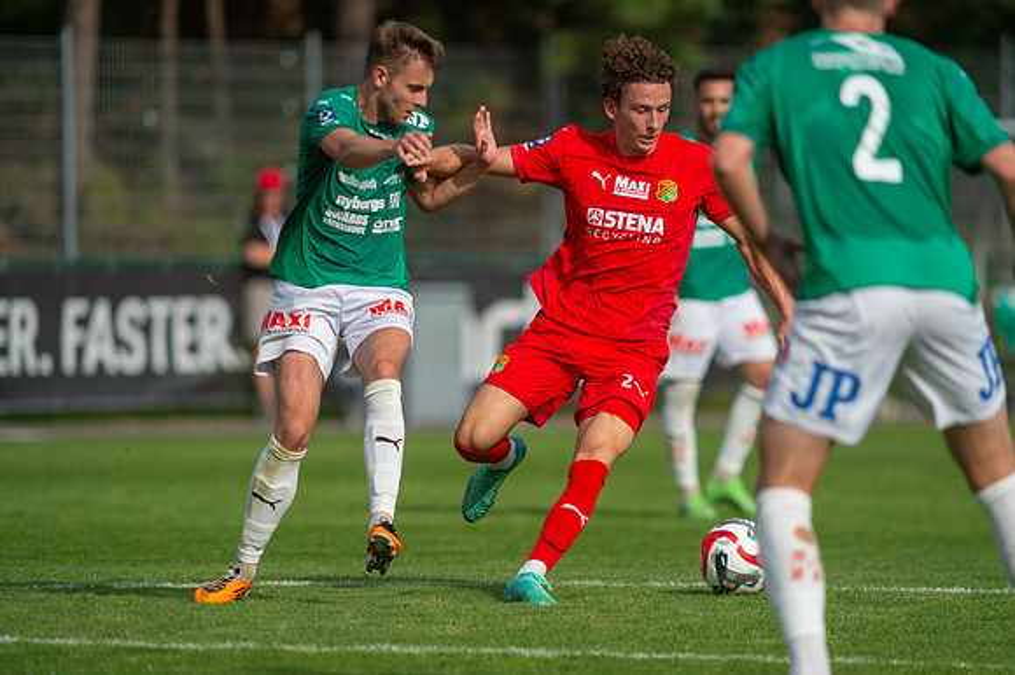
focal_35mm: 420
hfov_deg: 4.9
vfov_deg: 3.3
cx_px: 508
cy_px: 338
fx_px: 11834
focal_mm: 420
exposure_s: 1/1250
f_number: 4
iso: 125
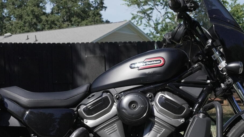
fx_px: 872
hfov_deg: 15.9
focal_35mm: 135
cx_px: 123
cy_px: 92
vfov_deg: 9.0
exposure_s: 1/1250
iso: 1250
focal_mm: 58.8
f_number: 11
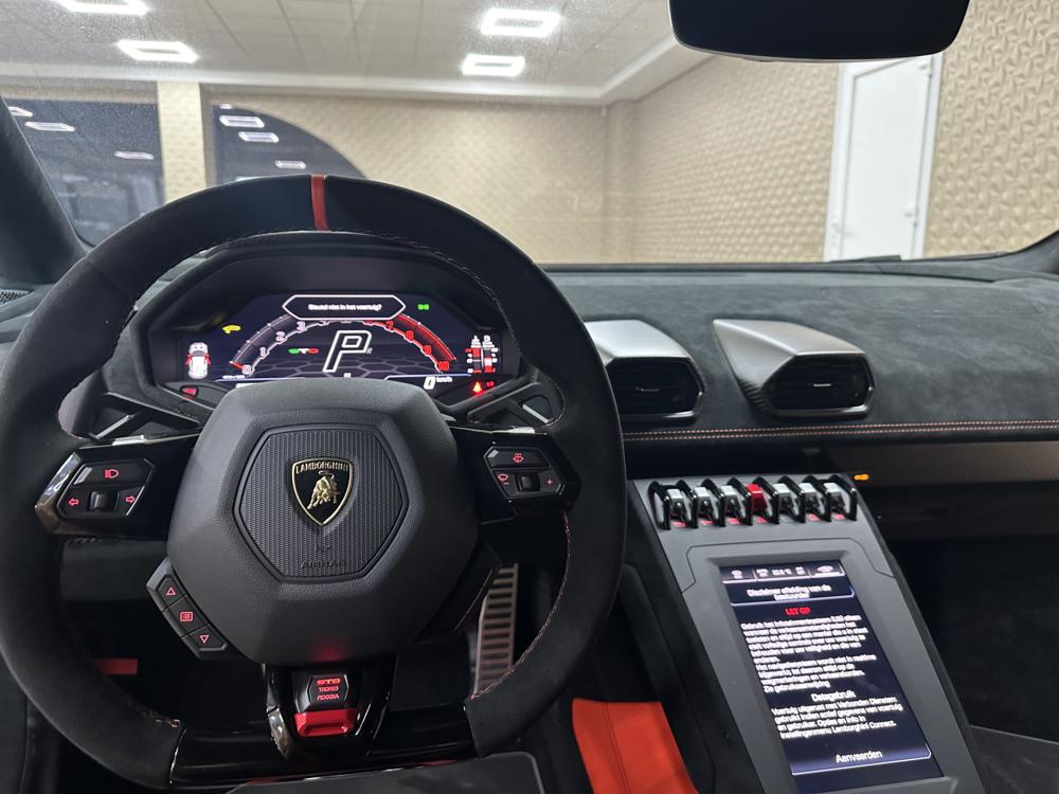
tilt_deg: -10.2
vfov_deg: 56.8
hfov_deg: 71.6
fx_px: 734
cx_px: 530
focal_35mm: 24
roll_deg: -0.3
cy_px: 397
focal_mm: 6.86
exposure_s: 1/47
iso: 400
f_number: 1.78
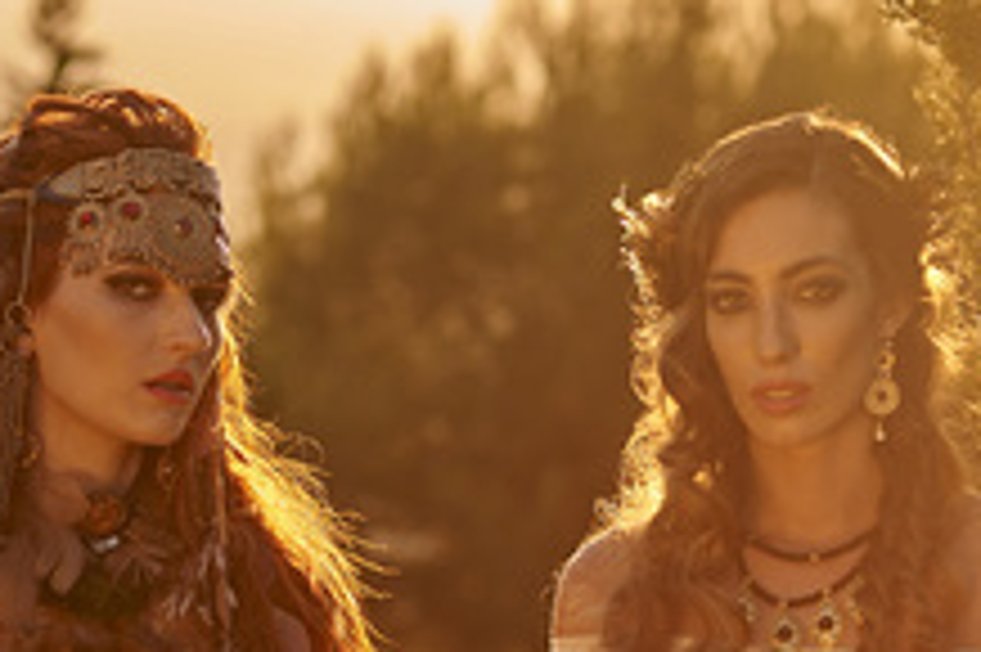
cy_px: 843
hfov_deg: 8.2
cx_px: 657
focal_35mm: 250
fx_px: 6807
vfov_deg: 5.5
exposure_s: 1/200
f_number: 3.5
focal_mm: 85
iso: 100
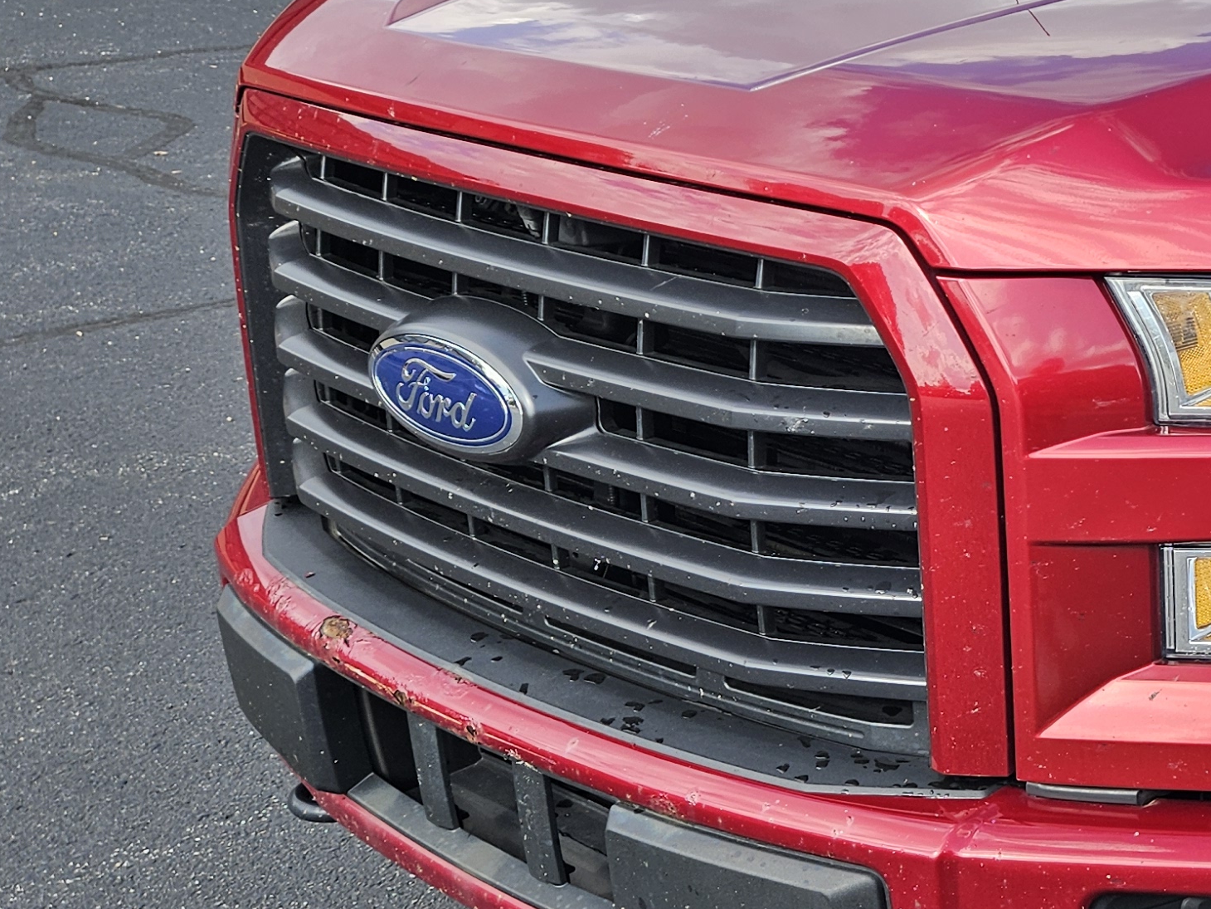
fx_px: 2204
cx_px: 1545
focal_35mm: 63
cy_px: 385
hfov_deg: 26.4
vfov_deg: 23.3
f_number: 1.8
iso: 25
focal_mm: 5.4
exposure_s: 1/518
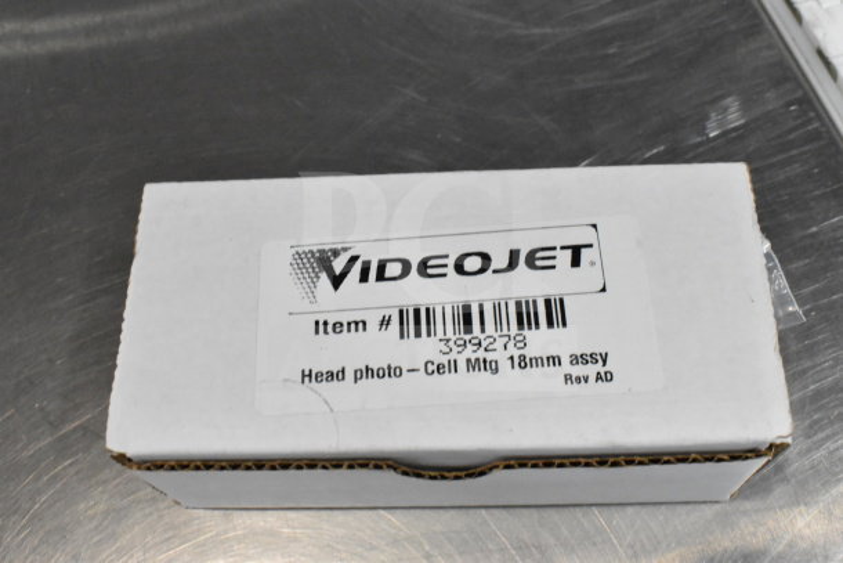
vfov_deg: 31.9
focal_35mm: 42
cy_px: 282
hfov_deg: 46.4
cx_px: 422
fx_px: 984
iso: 6400
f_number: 11
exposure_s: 1/500
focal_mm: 28
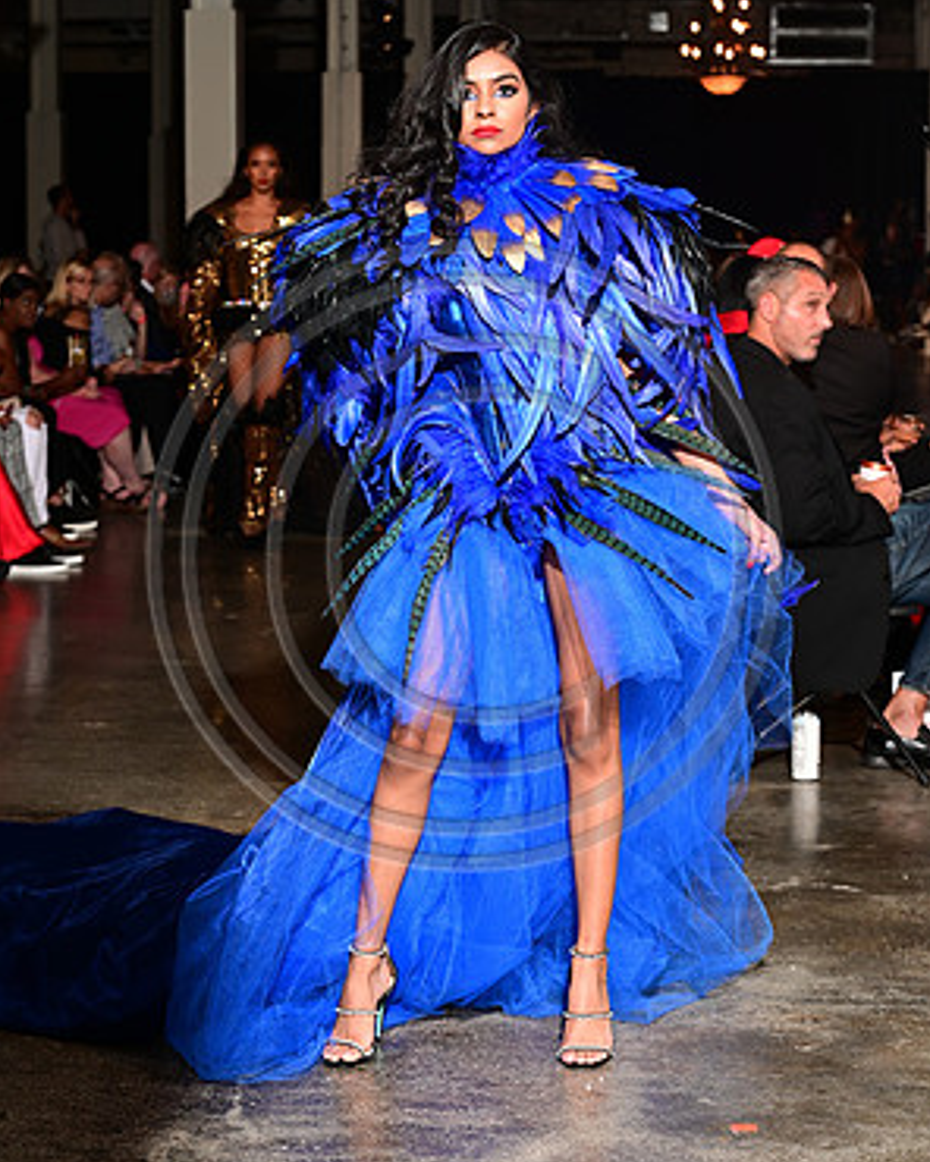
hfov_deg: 17.3
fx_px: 3062
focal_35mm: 89
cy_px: 553
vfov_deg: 21.5
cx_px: 467
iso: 1000
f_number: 6.3
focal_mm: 78
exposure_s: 1/125
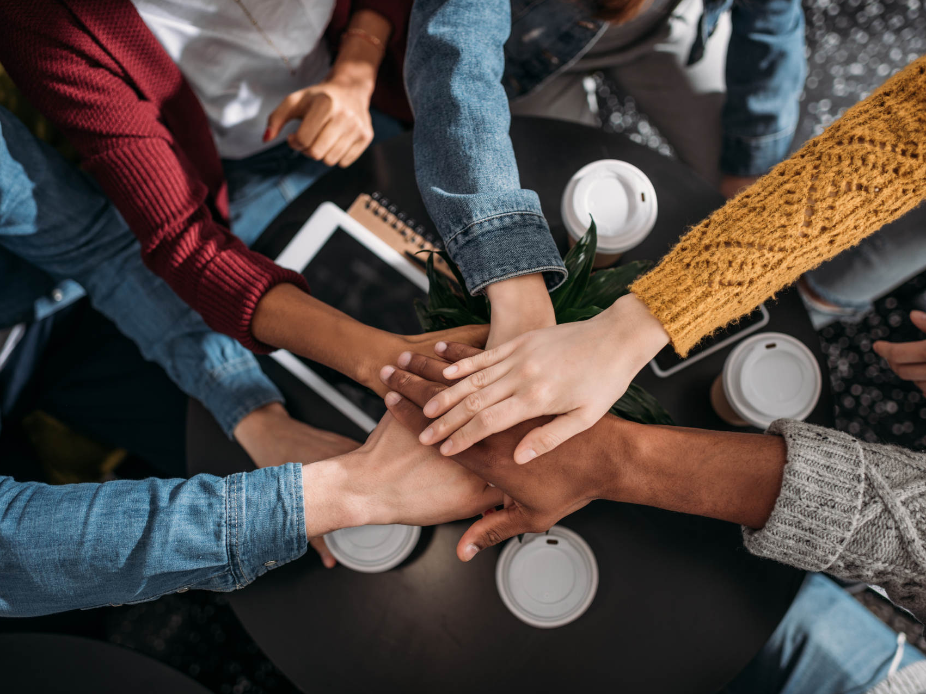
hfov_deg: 49.0
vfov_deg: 37.7
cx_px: 488
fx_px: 1017
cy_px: 347
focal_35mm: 38
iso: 100
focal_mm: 35
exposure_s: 1/160
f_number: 2.5
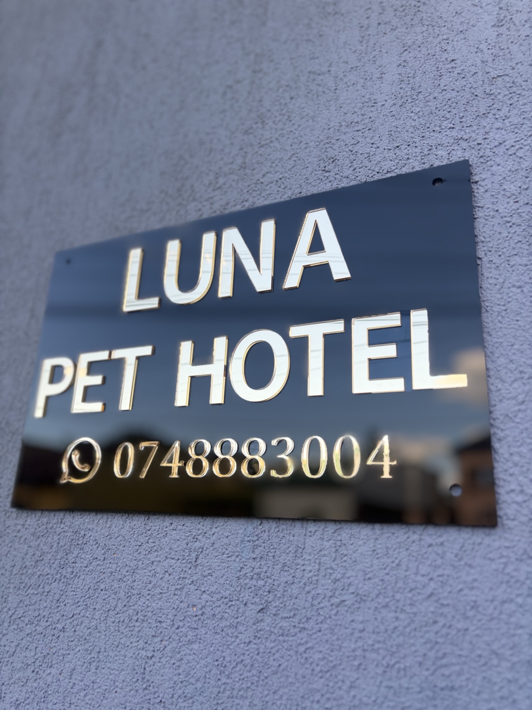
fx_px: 533
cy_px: 355
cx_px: 266
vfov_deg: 67.3
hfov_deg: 53.1
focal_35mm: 26
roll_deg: -2.7
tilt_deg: +17.8
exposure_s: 1/345
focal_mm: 5.96
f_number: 1.6
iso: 50
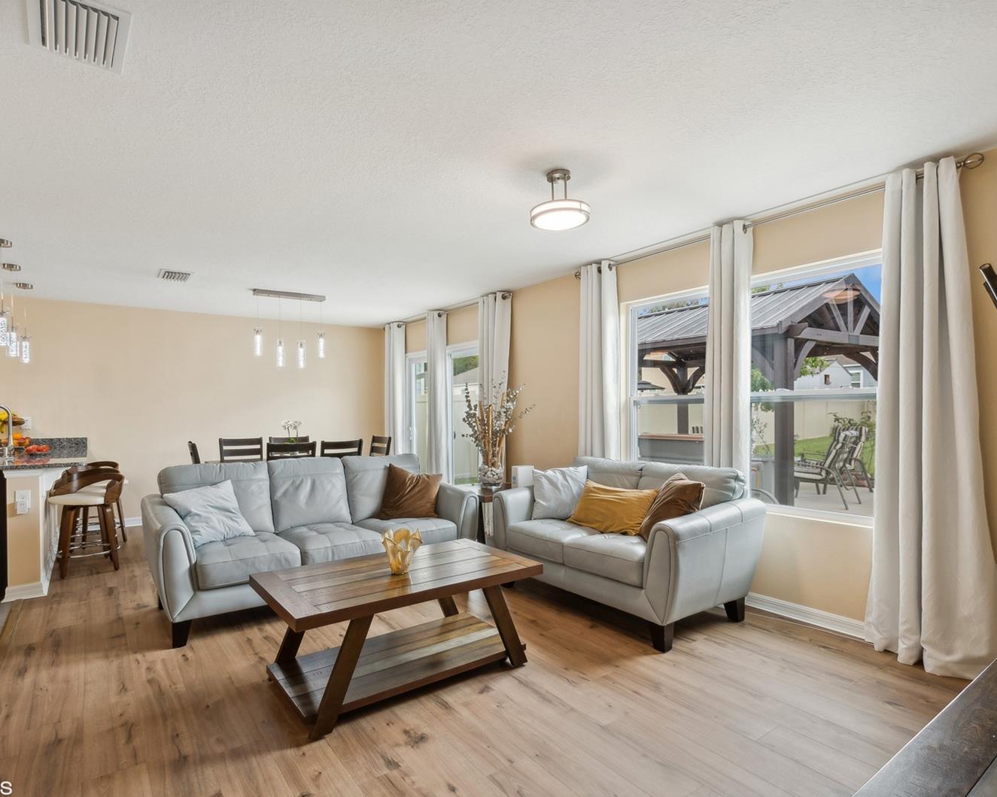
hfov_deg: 89.5
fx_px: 502
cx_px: 464
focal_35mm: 17
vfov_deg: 77.0
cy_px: 399
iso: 200
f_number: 8
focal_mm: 10
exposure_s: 1/15
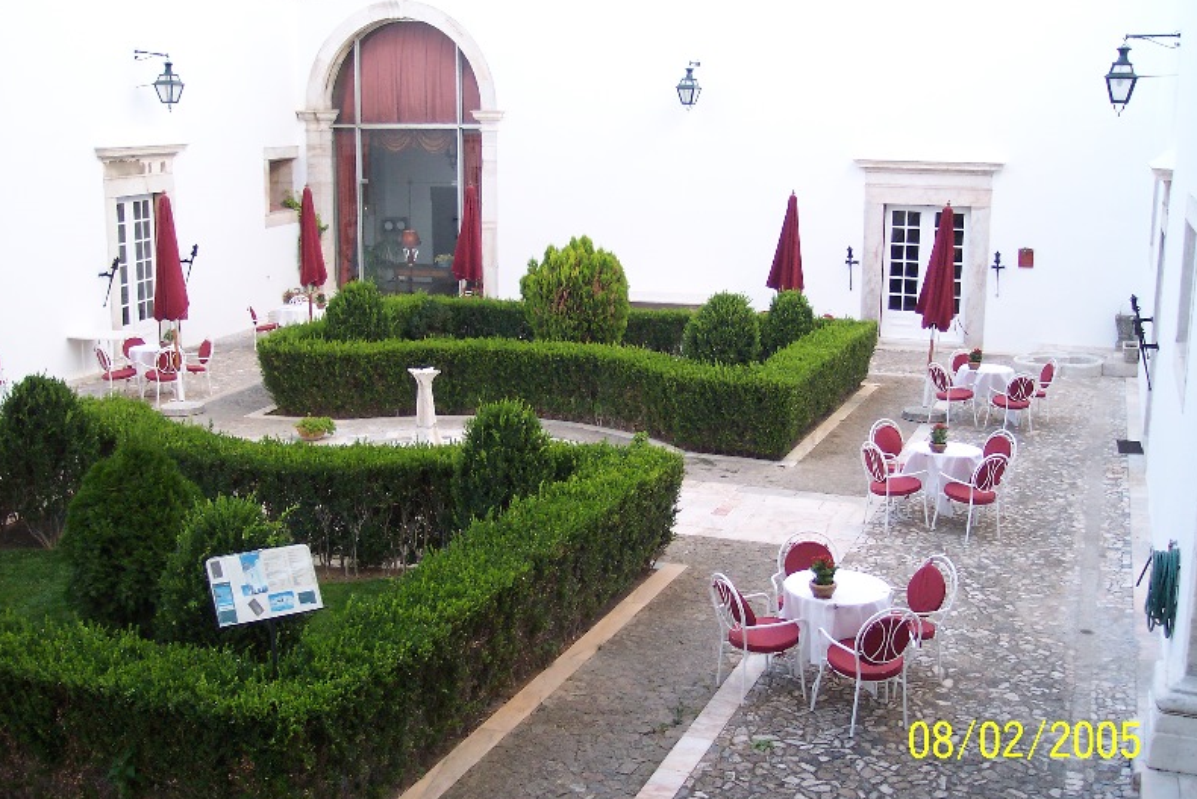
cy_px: 399
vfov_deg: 33.4
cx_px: 597
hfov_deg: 48.5
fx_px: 1330
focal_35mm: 40
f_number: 2.8
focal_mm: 8
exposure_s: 1/125
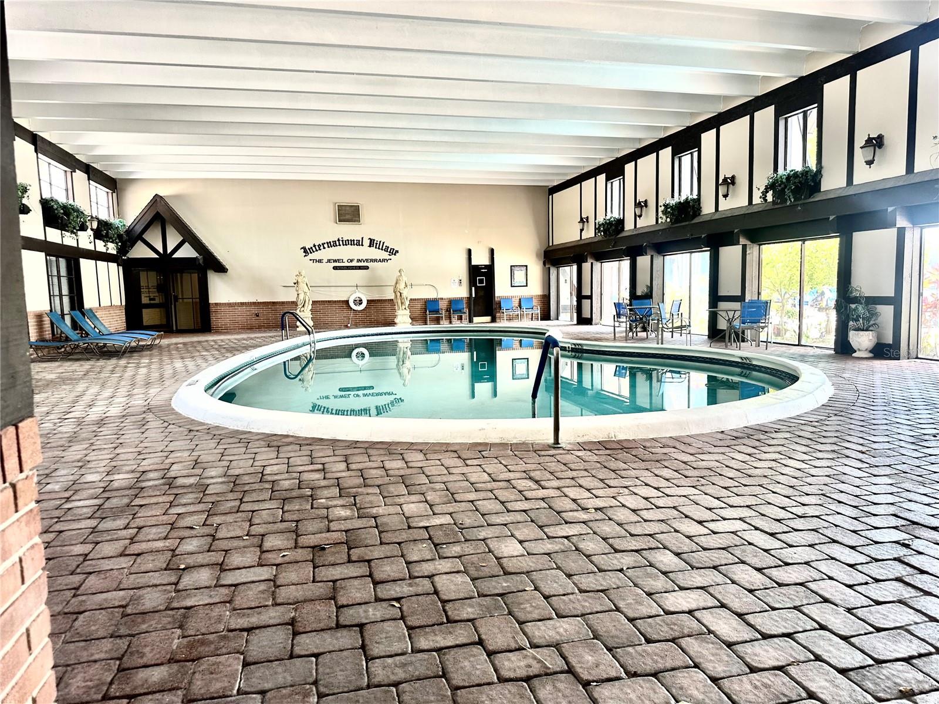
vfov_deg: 56.8
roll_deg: +0.7
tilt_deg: -4.9
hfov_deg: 71.6
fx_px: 651
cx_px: 470
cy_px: 352
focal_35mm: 24
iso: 80
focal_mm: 6.86
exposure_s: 1/121
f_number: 1.78
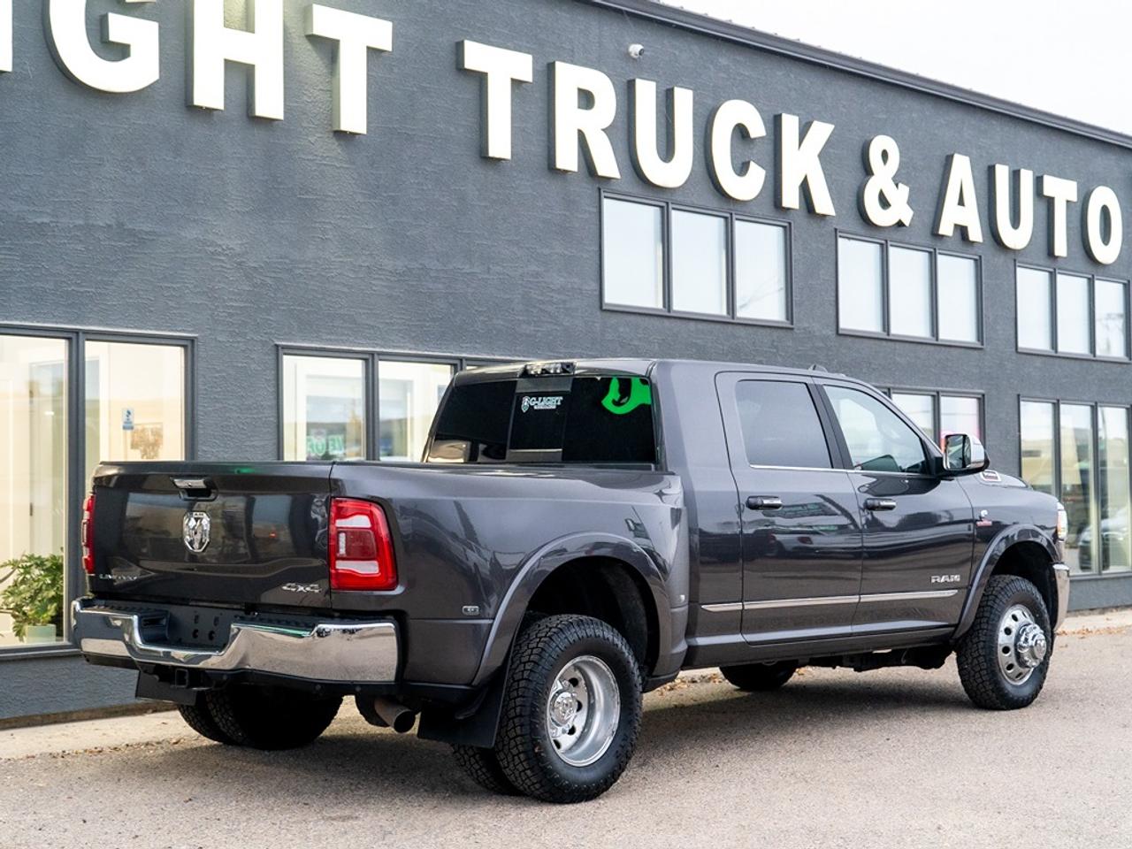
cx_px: 560
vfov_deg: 25.2
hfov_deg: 33.2
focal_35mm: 58
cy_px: 408
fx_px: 1896
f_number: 4
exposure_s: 1/100
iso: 2000
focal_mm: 50
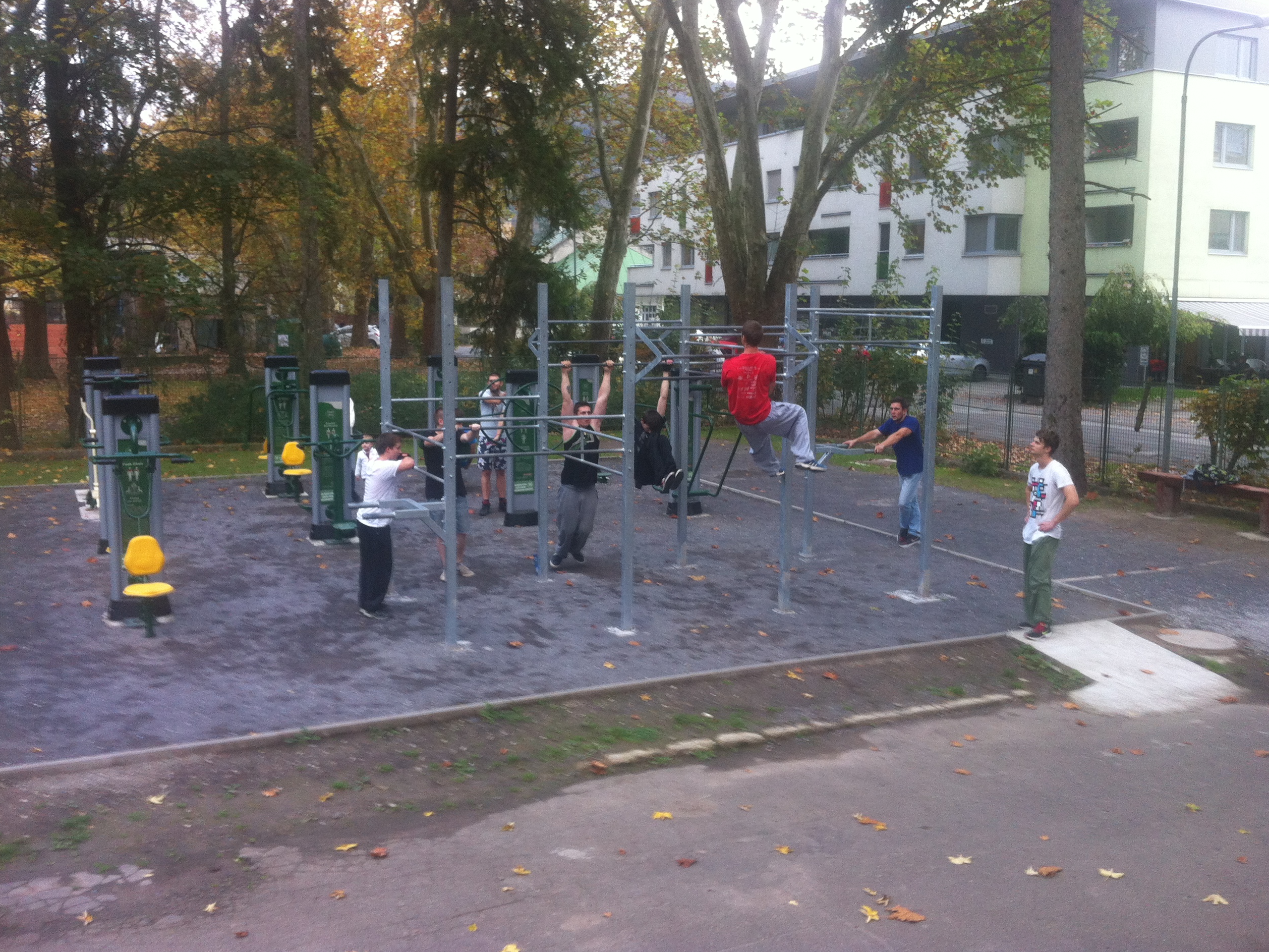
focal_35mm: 36
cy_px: 466
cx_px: 648
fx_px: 1320
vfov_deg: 39.7
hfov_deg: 51.4
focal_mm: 3.85
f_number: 2.8
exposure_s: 1/40
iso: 100
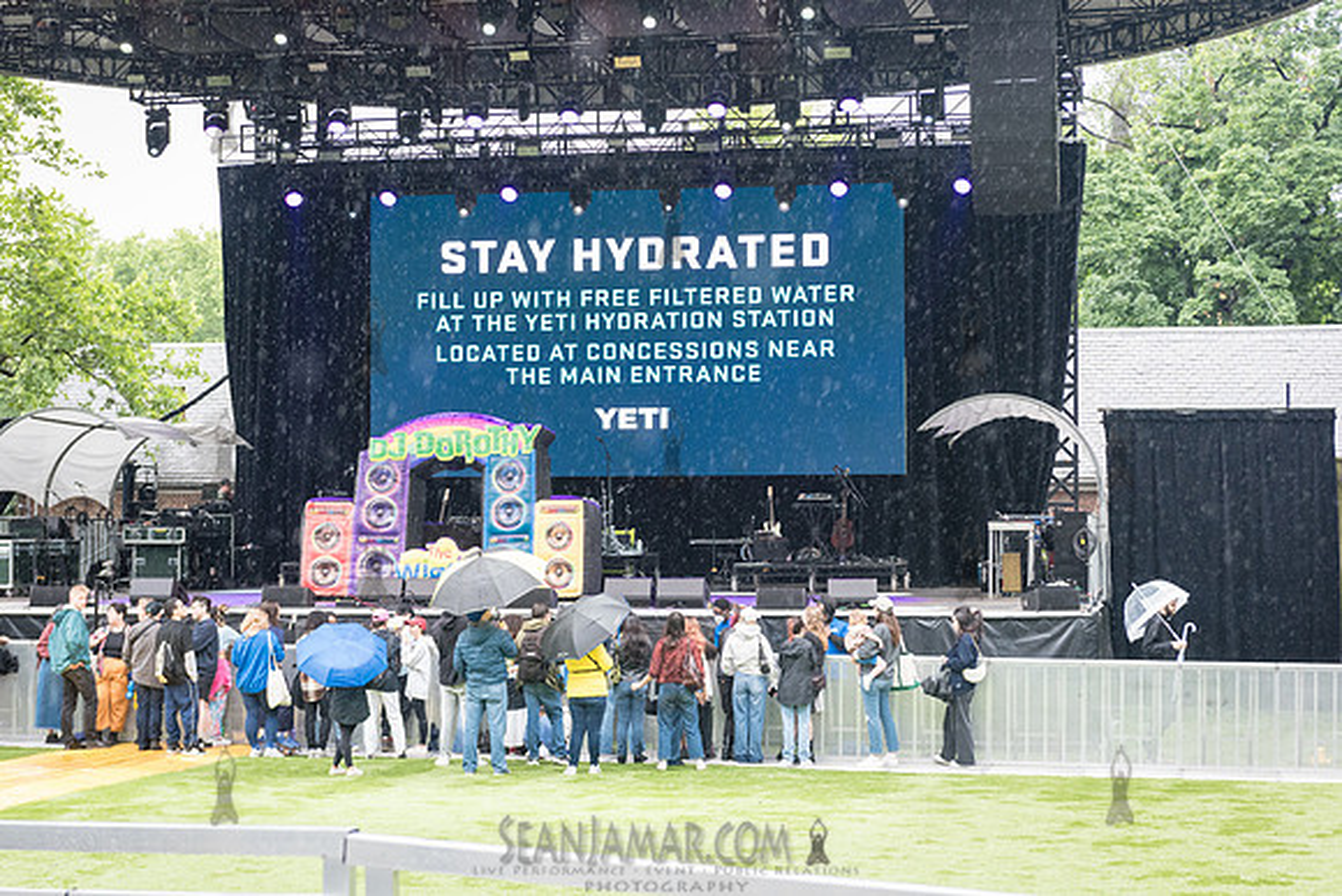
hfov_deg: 30.5
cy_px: 448
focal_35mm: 66
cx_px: 671
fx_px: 2461
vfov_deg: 20.6
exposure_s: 1/400
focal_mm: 66
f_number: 4.5
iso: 2000
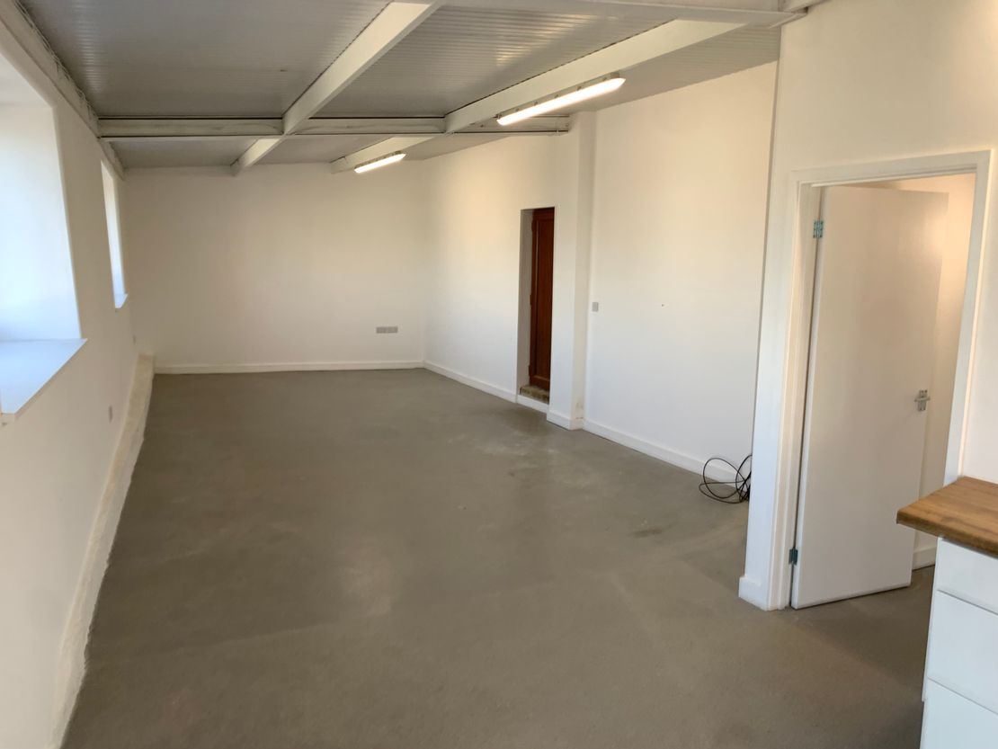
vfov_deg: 53.1
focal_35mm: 26
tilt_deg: -9.3
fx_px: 750
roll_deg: -0.8
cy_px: 374
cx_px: 499
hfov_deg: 67.3
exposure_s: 1/100
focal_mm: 4.25
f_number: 1.8
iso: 40
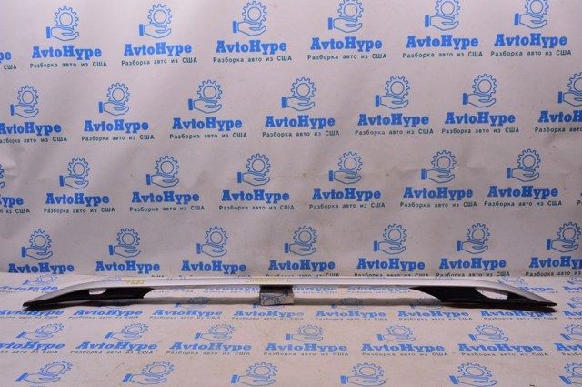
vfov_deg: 47.8
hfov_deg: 67.4
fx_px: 436
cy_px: 194
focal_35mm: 27
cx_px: 291
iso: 1600
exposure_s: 1/125
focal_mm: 18
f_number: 8
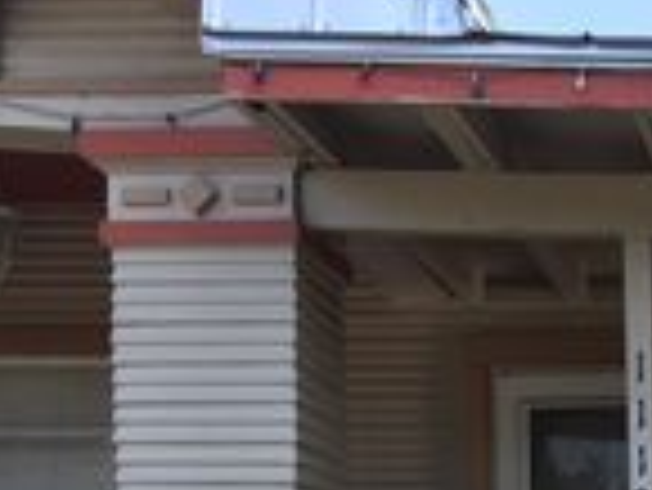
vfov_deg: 14.0
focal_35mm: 100
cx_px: 823
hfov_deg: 18.4
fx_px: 1885
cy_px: 708
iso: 25
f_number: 2.2
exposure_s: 1/229
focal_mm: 4.15
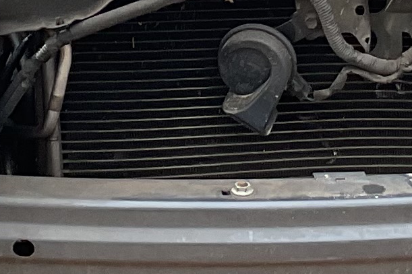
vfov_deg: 6.7
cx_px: 270
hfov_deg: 10.3
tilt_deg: -9.0
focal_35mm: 199
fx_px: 2277
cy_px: -205
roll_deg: +0.3
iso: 16
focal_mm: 3
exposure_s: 1/855
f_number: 1.8
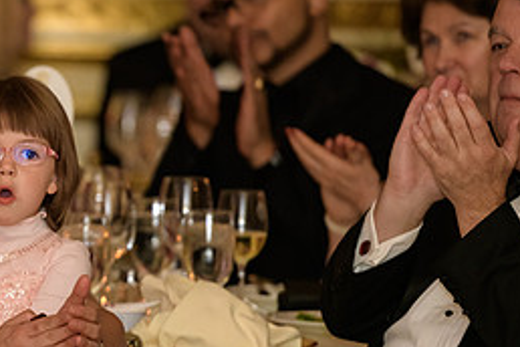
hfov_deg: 4.6
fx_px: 6499
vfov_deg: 3.1
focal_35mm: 450
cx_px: 4
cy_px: 181
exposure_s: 1/125
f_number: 3.2
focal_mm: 200
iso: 1250
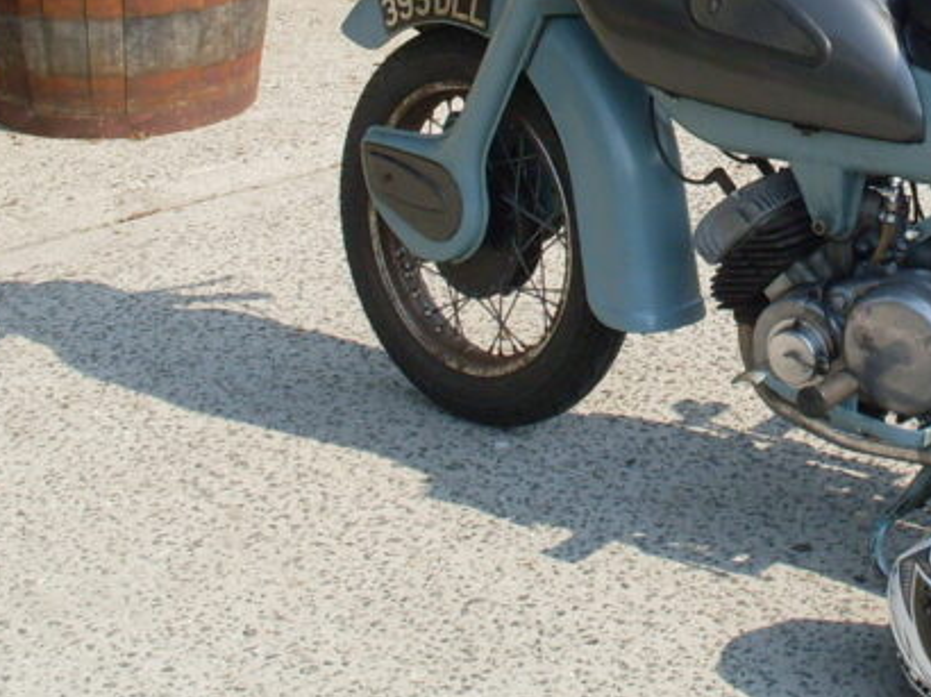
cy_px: -43
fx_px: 2554
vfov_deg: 15.2
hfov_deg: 20.0
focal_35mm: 95
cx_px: 951
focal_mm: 6.3
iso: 80
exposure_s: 1/125
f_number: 8.4
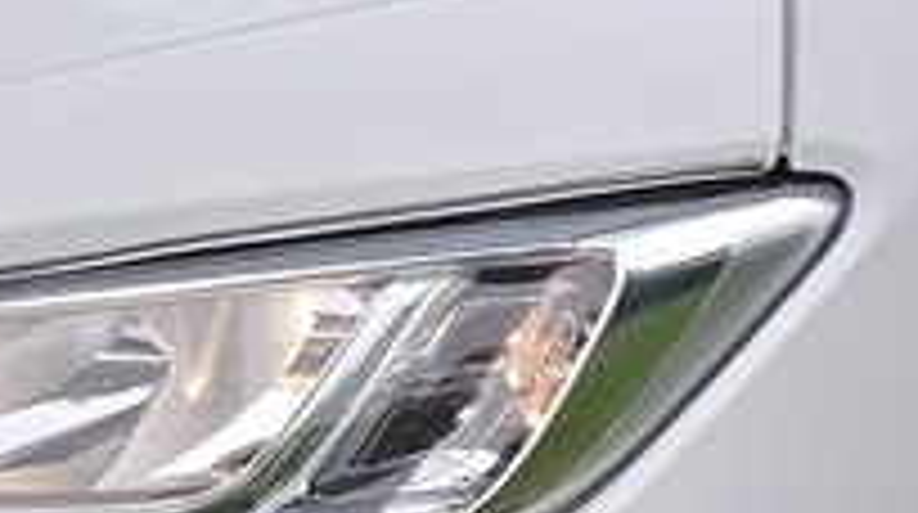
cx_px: 2372
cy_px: -198
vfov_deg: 6.1
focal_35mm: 197
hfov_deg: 9.5
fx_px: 4788
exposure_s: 1/792
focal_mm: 5.4
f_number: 1.8
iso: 80
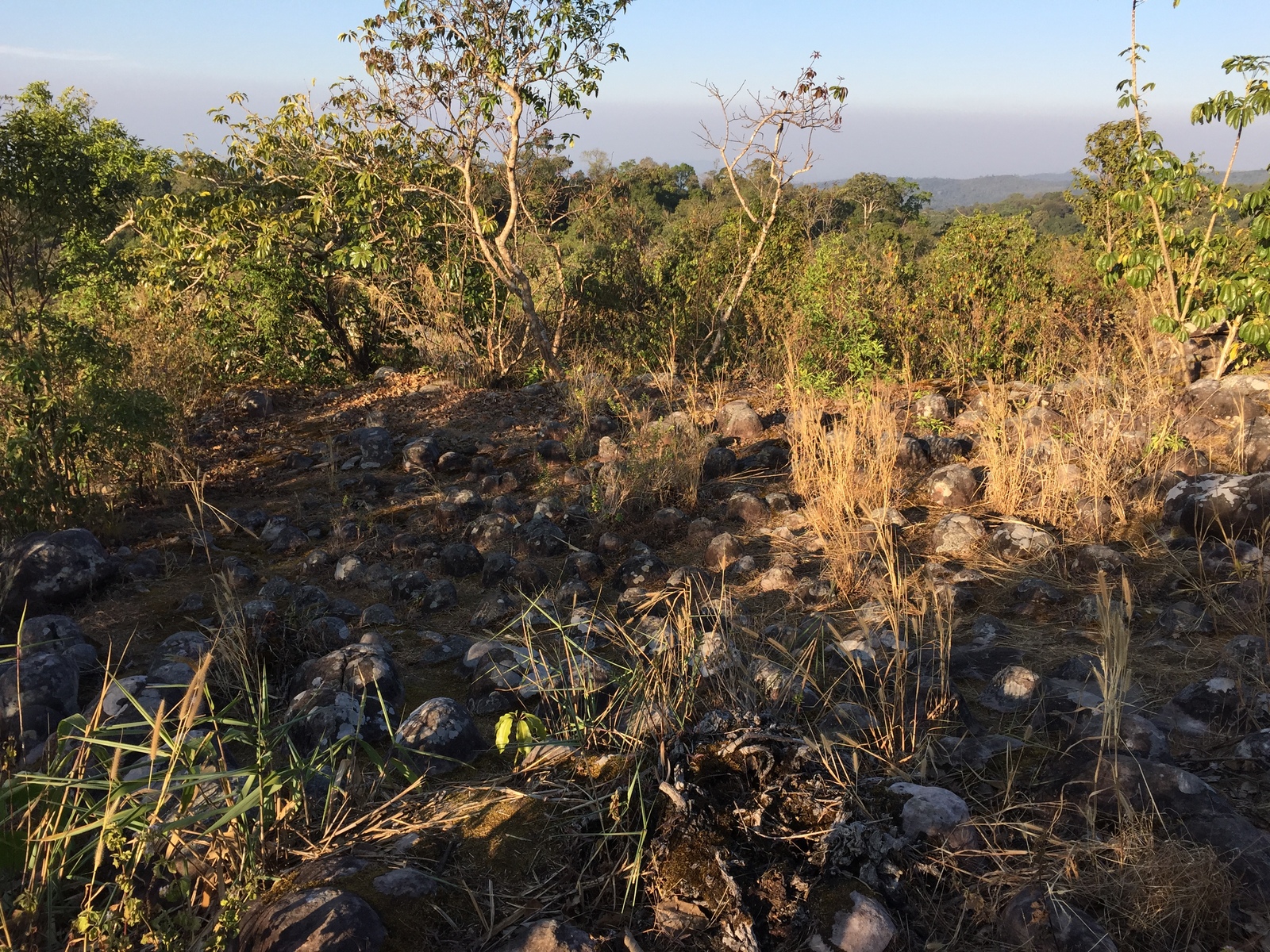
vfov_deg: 48.2
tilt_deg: -17.1
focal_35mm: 29
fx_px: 1064
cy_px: 476
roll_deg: -2.2
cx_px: 635
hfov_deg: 61.7
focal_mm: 4.15
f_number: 2.2
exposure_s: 1/732
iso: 32
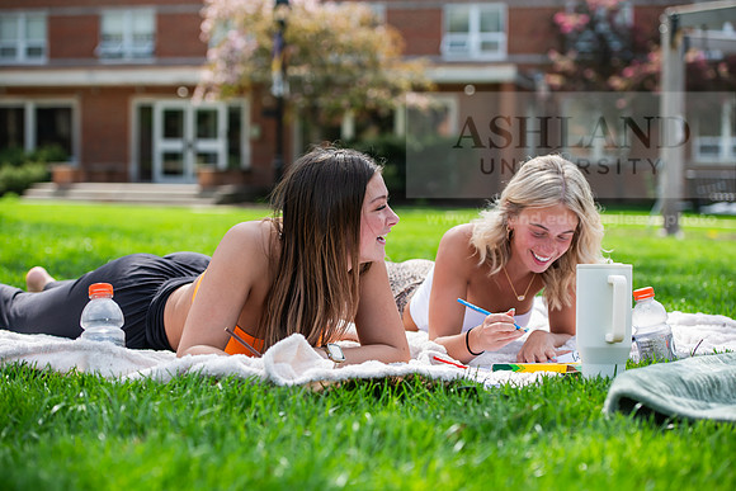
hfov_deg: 26.0
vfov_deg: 17.5
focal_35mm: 78
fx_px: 1595
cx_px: 368
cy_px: 246
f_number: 3.5
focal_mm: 78
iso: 100
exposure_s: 1/400
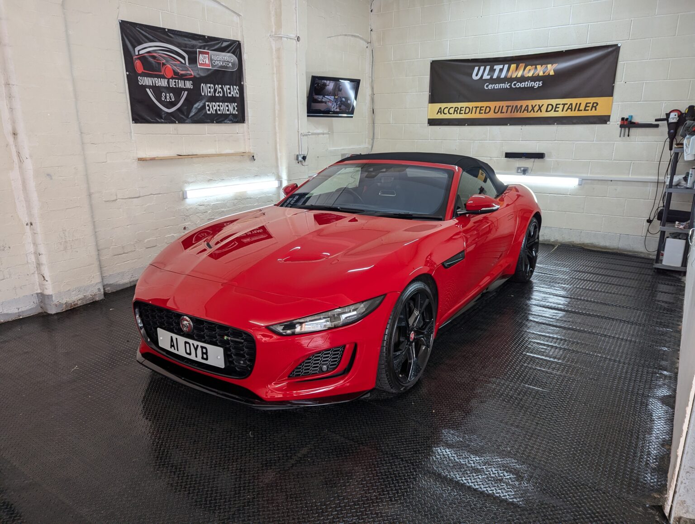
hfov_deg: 71.5
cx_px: 348
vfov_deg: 56.9
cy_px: 262
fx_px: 483
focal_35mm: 24
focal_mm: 6.81
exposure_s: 1/100
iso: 48
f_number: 1.85
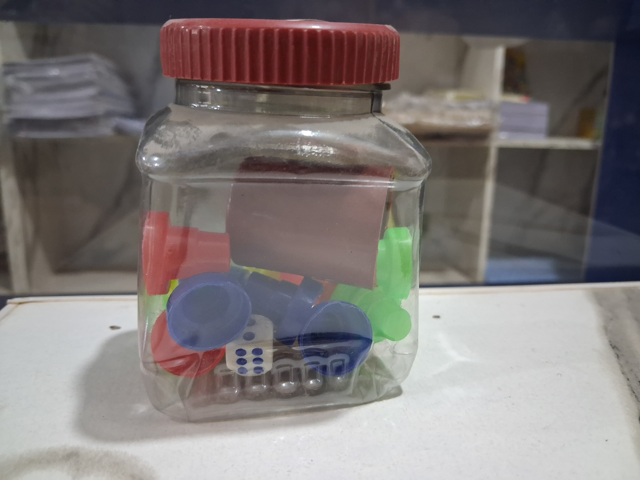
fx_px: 499
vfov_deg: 51.4
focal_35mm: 27
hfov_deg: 65.3
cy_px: 240
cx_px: 320
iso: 400
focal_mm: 4
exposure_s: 1/33.3
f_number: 1.8
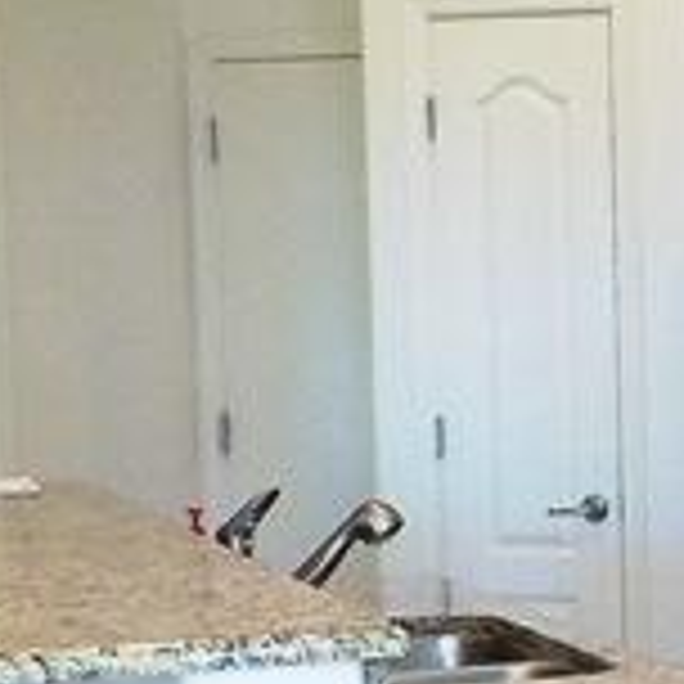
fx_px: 2504
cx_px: 981
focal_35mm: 112
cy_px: 567
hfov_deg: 14.6
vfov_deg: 15.4
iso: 320
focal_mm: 4.1
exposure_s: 1/30
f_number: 3.3
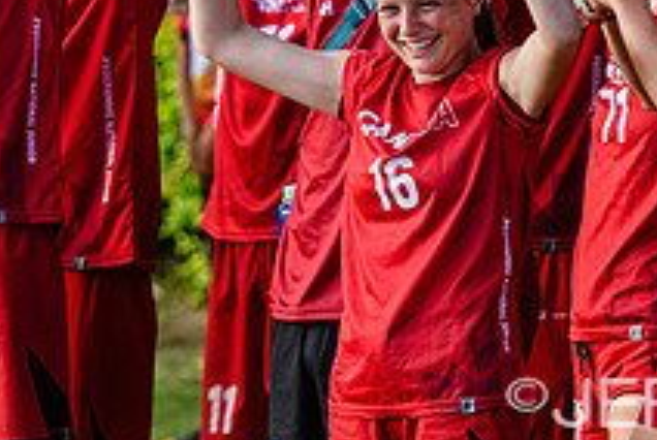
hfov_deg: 3.9
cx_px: 301
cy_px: -70
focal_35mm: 533
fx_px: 9741
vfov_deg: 2.6
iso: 180
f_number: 3.2
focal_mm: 130
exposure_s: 1/1000
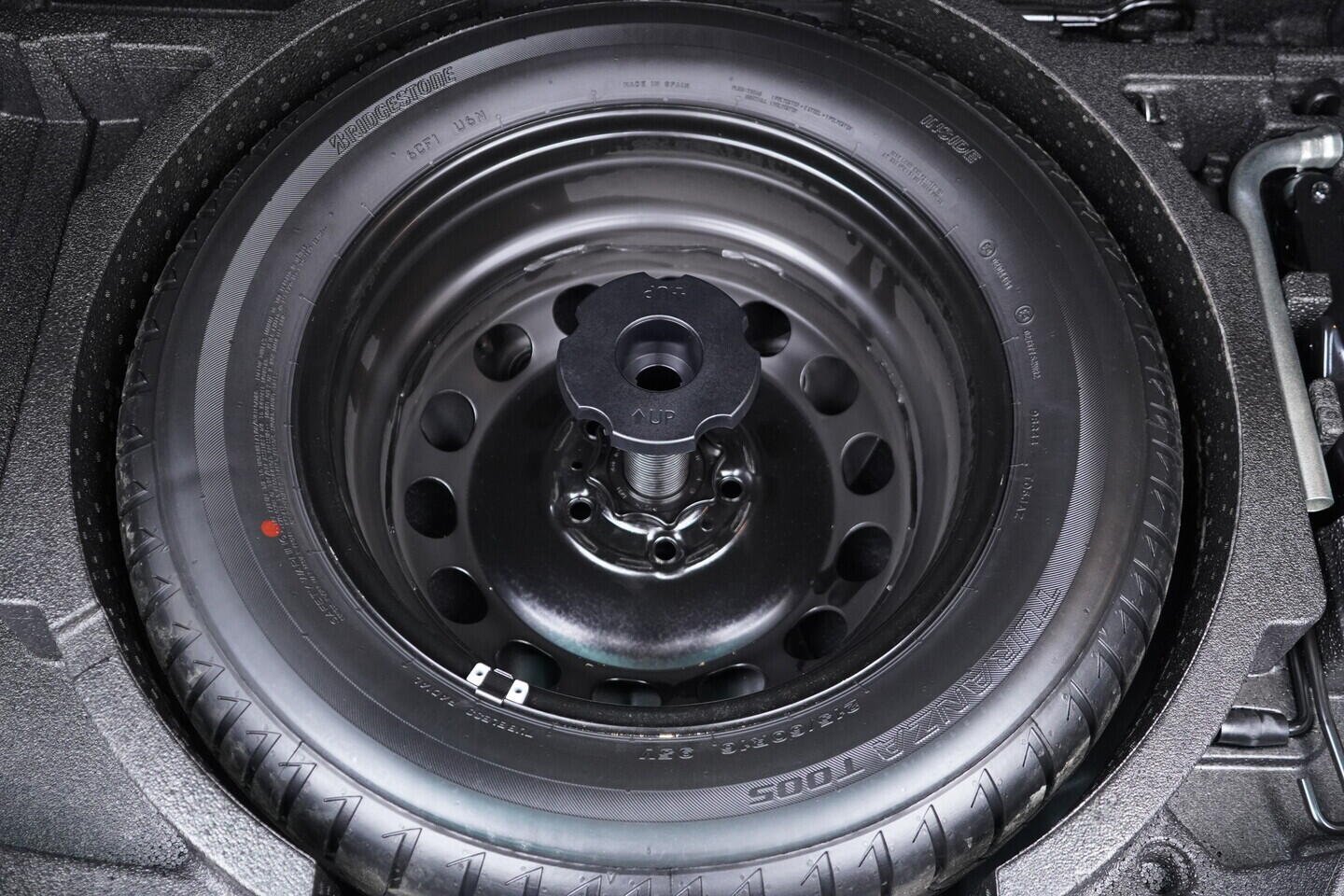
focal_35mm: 36
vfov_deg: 36.9
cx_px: 672
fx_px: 1344
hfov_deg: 53.1
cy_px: 448
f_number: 2.8
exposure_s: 1/40
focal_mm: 24
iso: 1600
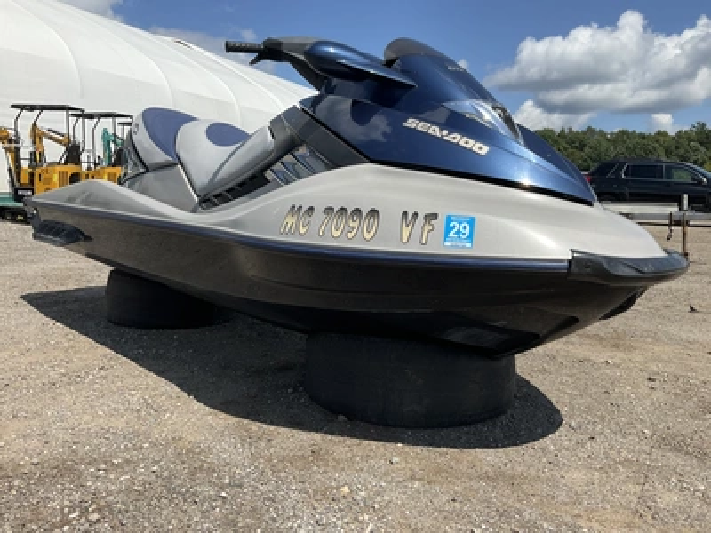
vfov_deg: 48.2
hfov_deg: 61.7
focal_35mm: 29
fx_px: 596
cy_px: 266
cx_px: 356
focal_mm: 3
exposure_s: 1/2227
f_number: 1.8
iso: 25
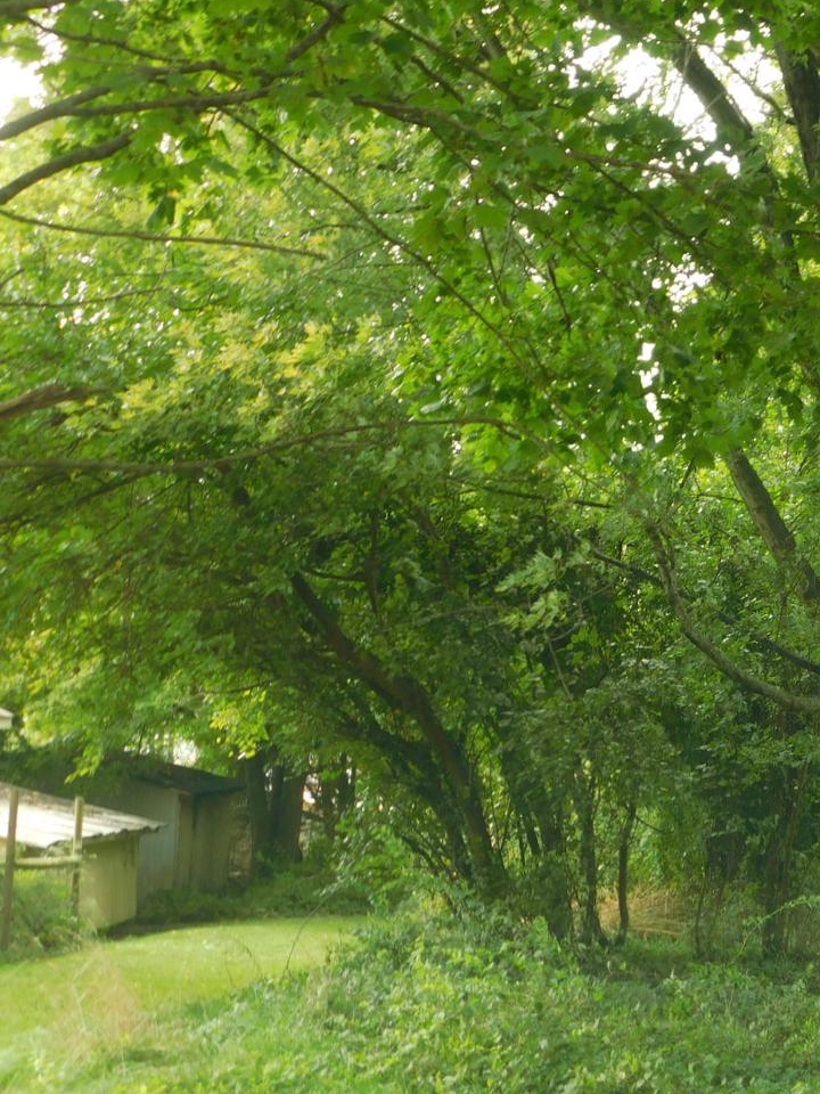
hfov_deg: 23.6
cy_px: 564
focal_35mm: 60
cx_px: 784
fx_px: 1895
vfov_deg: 32.2
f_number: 3.6
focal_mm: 7.1
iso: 125
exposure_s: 1/40
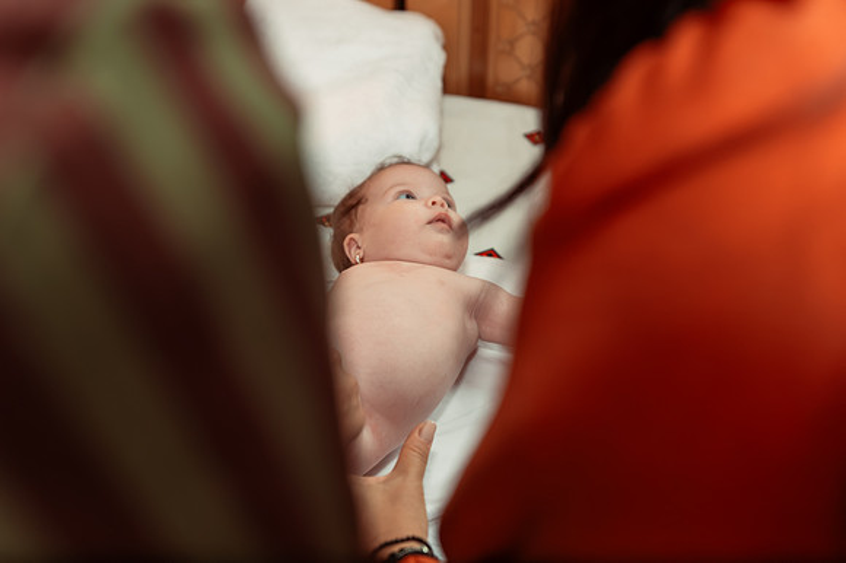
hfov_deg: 42.8
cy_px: 282
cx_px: 423
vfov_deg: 29.2
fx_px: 1080
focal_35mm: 46
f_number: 3.5
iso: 2000
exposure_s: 1/250
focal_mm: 46
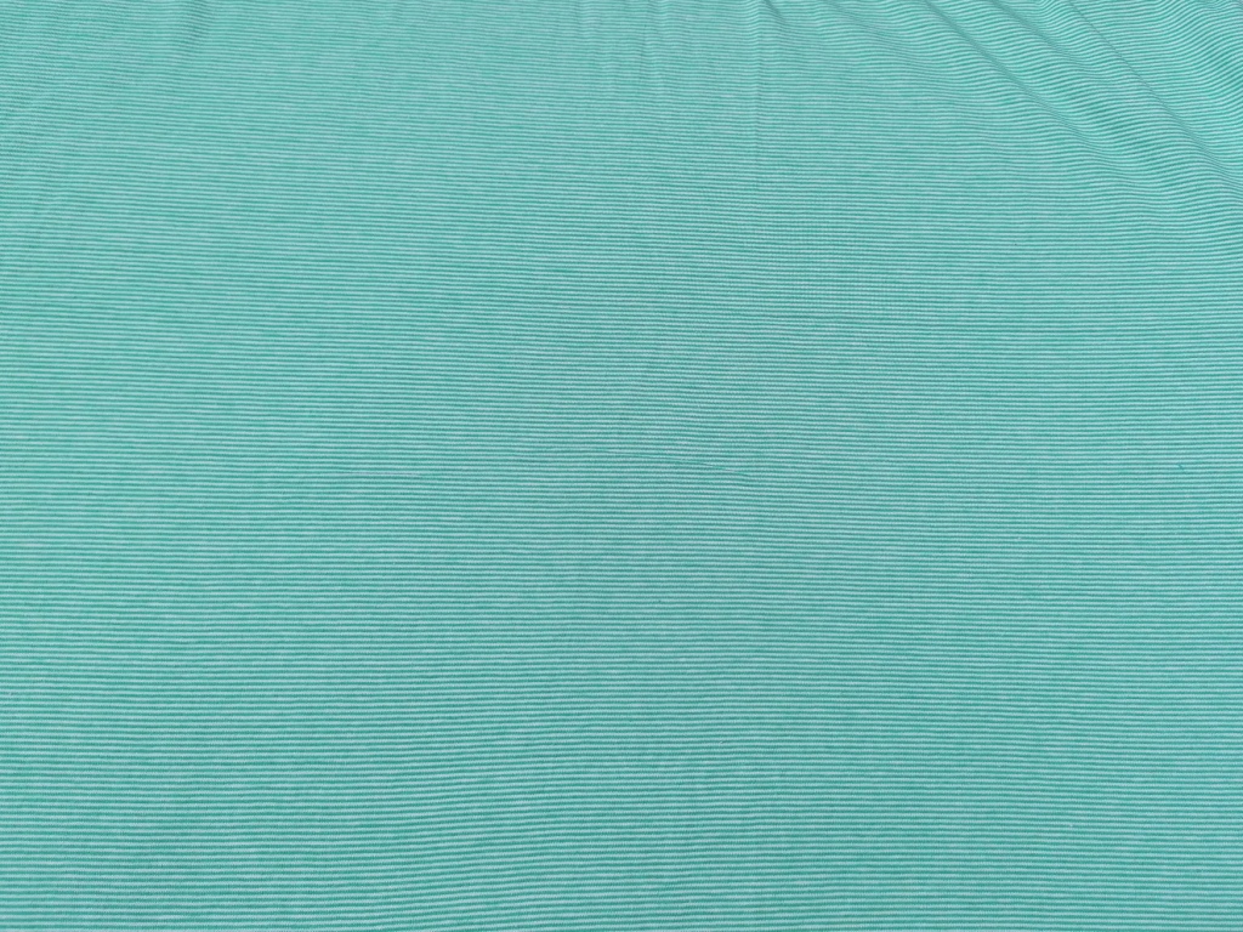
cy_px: 466
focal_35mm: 27
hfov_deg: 65.3
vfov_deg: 51.4
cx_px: 622
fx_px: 970
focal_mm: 4.75
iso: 50
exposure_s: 1/4444
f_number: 1.8
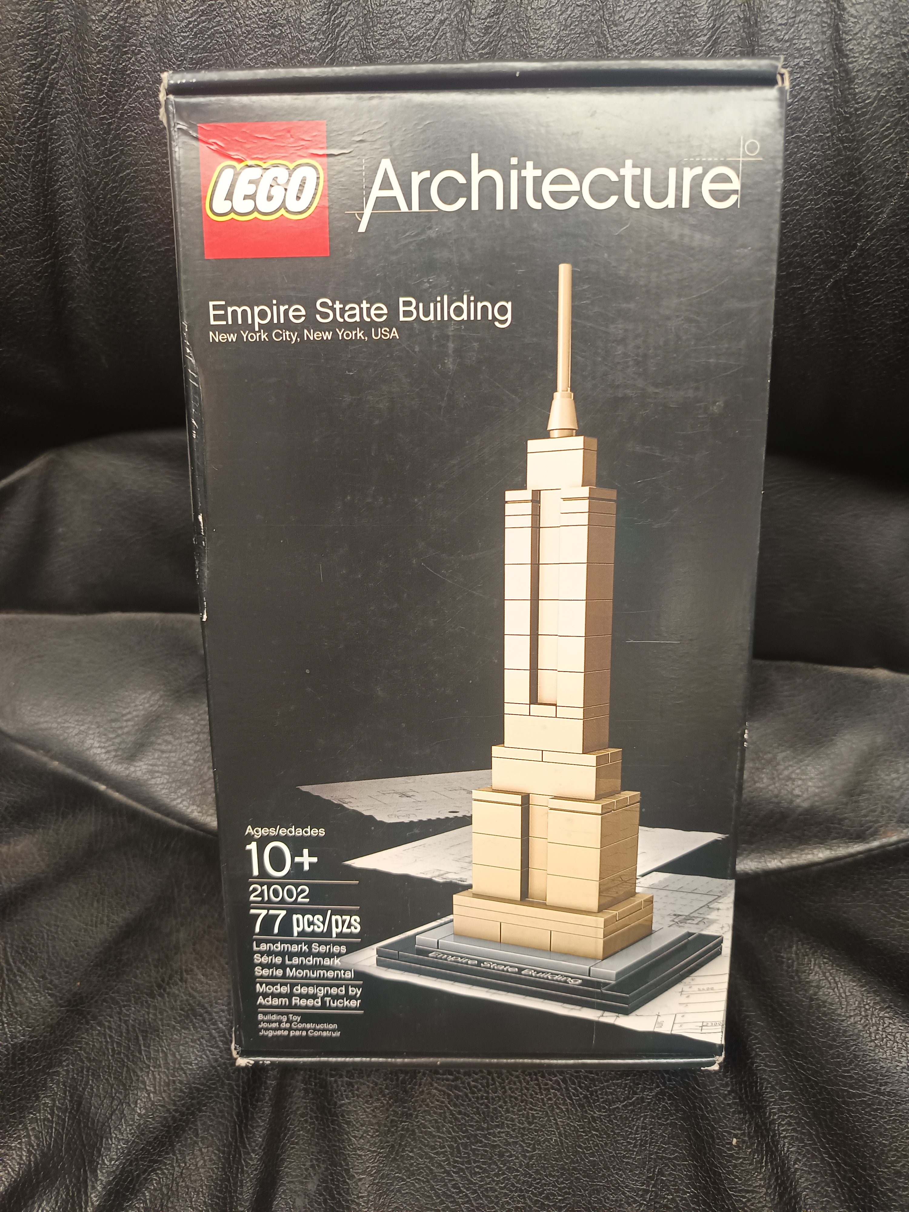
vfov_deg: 71.6
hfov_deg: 56.8
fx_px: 840
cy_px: 606
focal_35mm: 24
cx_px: 454
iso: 724
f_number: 1.7
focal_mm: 5.31
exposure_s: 1/50
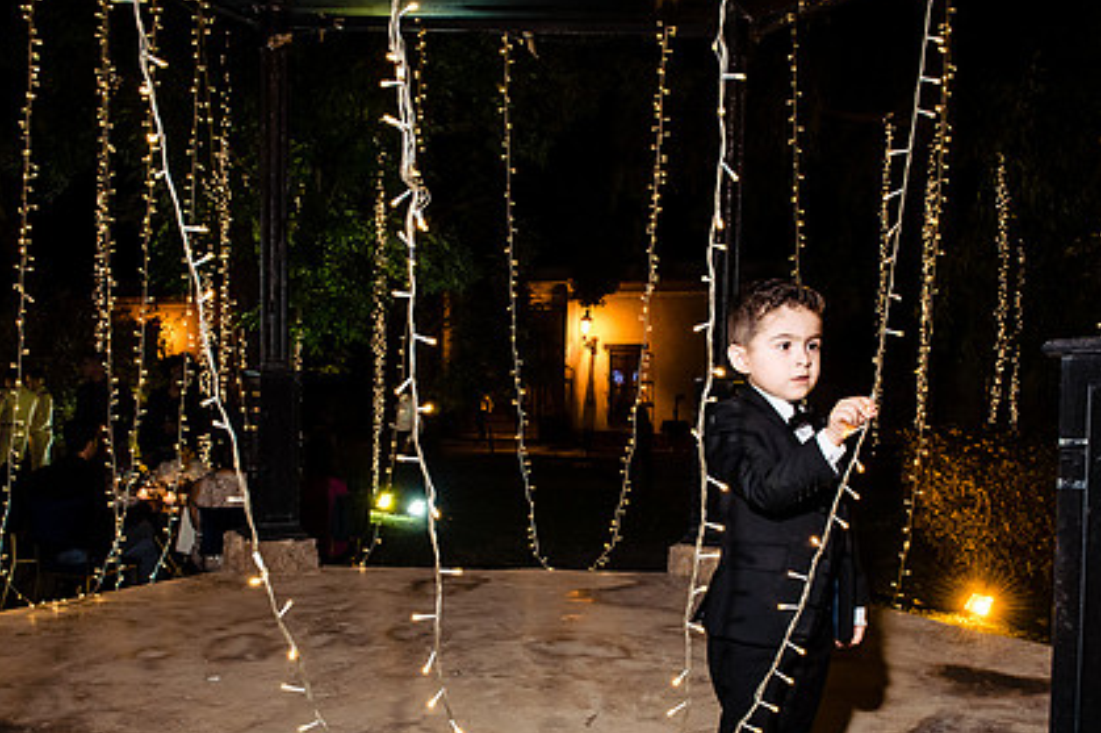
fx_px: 1101
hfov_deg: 53.1
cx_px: 583
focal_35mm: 36
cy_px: 493
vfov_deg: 36.4
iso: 2000
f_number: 8
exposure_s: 1/60
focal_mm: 26
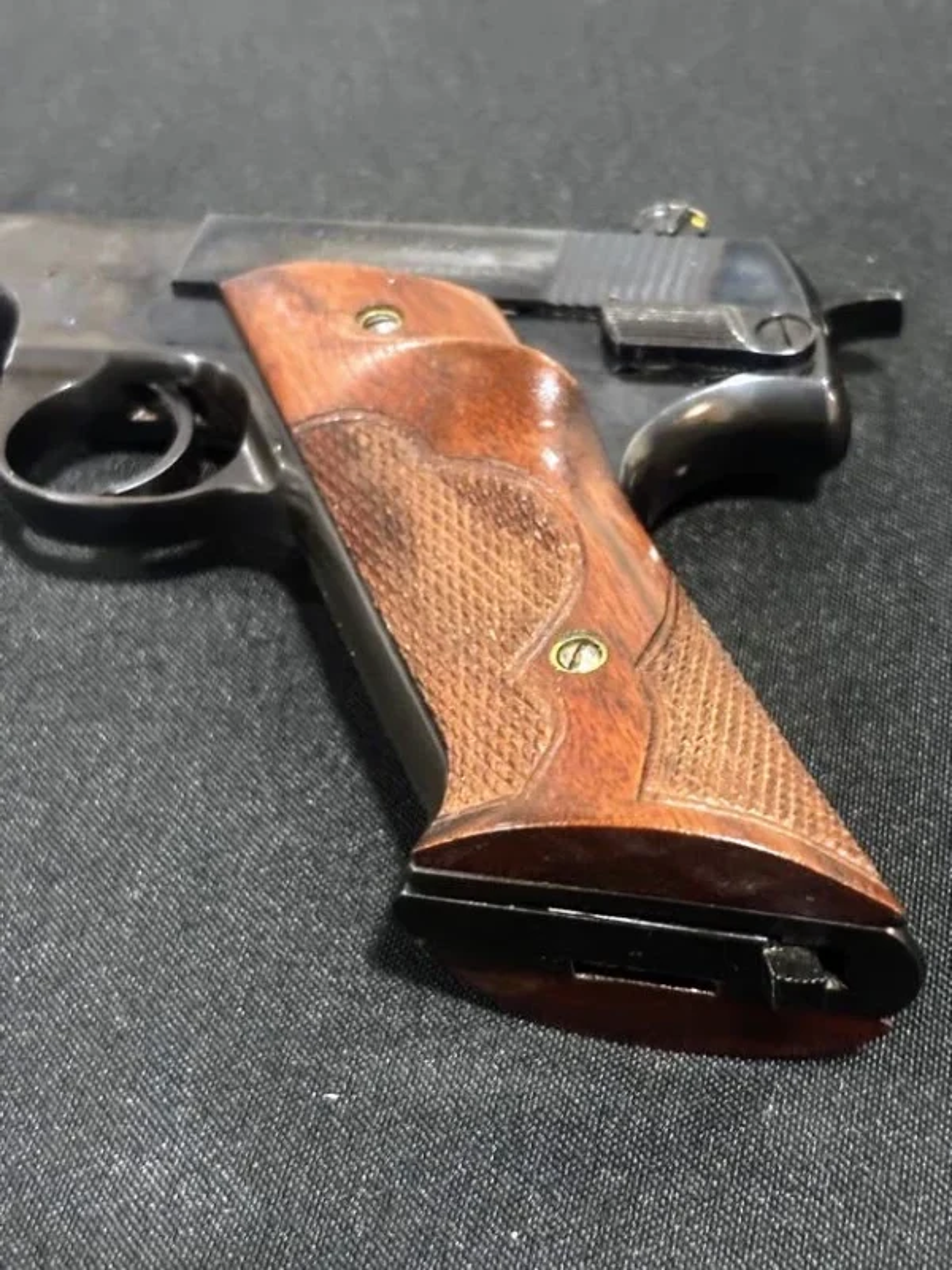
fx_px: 1907
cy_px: 635
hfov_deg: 28.0
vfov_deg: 36.8
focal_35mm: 52
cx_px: 476
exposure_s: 1/24
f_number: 1.6
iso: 400
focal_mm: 5.96
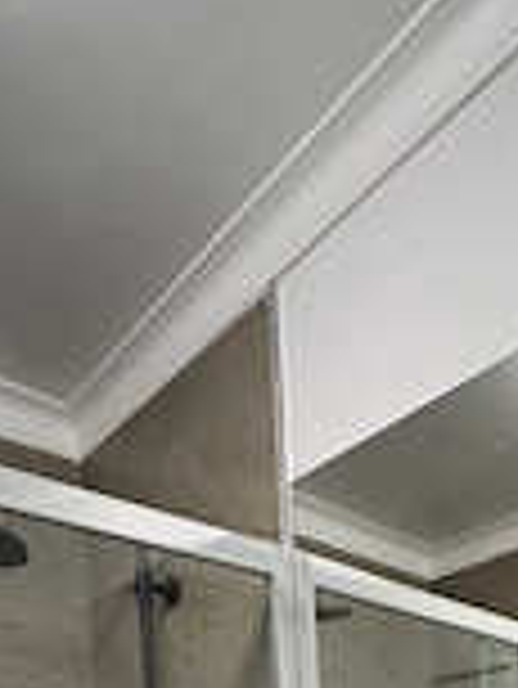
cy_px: 850
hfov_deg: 41.3
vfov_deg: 38.0
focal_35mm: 34
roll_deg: +3.3
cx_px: 342
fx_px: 677
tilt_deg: -1.4
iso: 160
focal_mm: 1.57
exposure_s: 1/50
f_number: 1.8
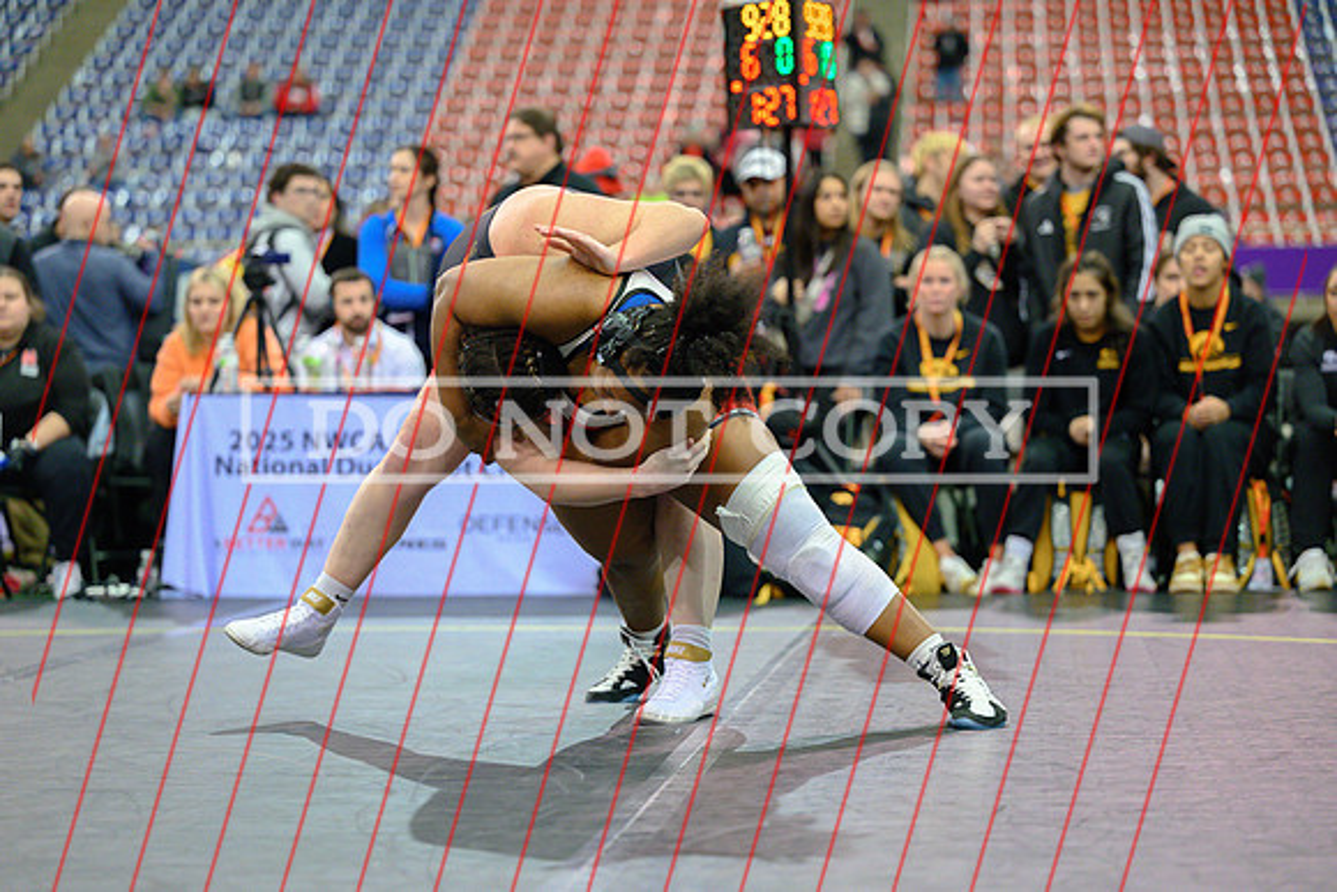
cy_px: 446
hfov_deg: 20.0
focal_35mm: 102
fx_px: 3789
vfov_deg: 13.4
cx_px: 668
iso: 3600
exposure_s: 1/800
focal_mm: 102
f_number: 2.8
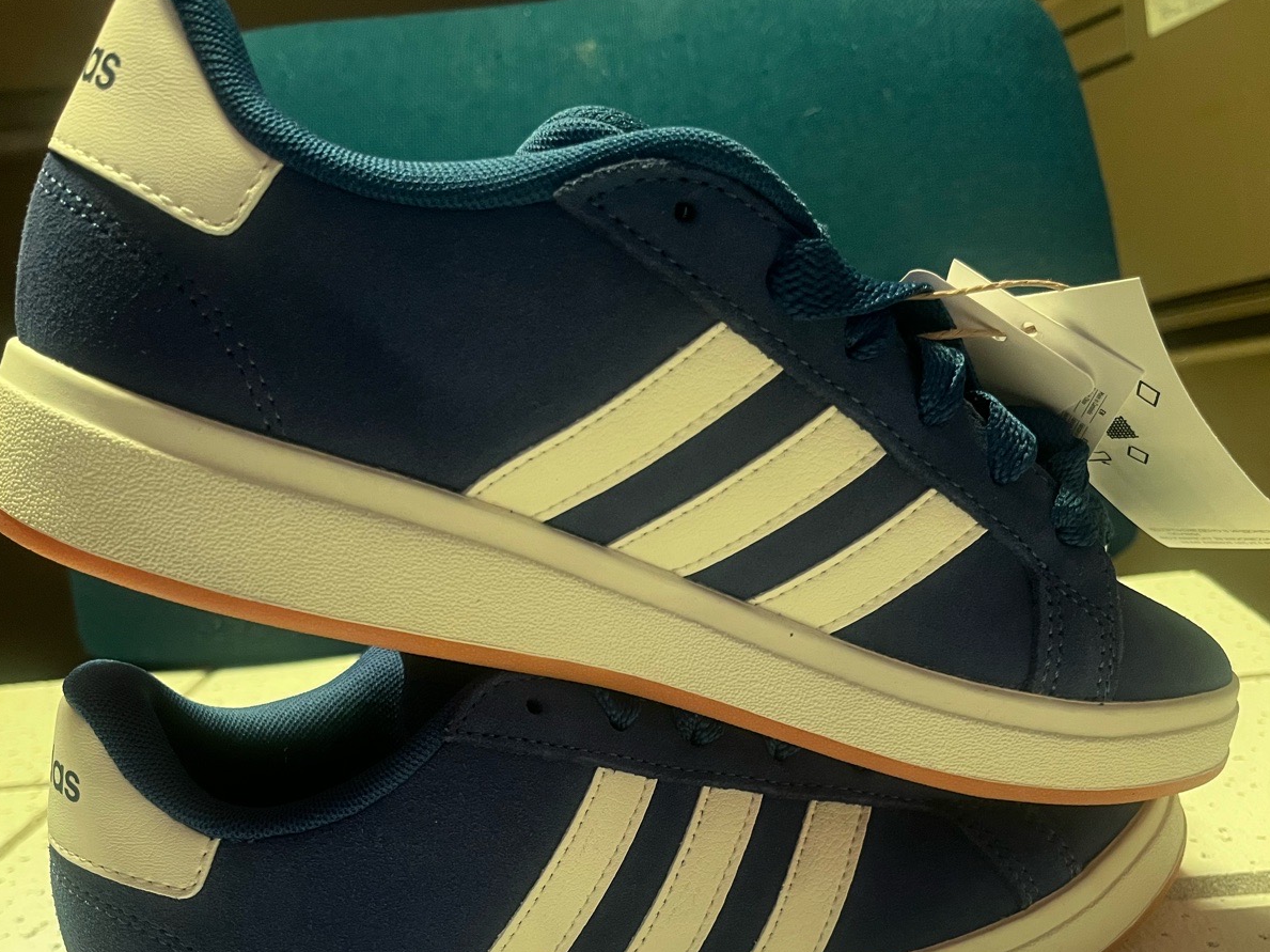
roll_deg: +6.5
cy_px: 827
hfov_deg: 52.6
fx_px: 1284
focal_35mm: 35
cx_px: 633
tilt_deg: -16.1
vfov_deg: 38.3
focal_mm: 5.1
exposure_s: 1/50
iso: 160
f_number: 1.6
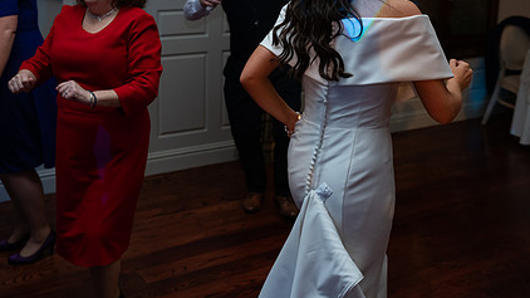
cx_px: 251
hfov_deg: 42.1
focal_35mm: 49
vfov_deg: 24.2
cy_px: 91
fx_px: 688
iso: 640
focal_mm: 34
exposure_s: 1/160
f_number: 3.5
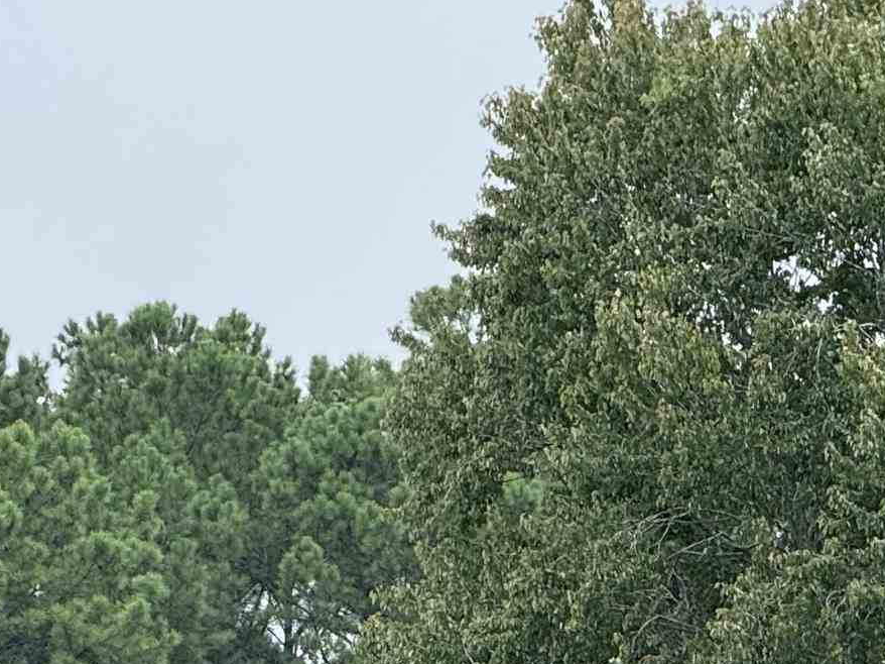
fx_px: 10735
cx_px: 9
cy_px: 1016
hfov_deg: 4.7
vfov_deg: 3.5
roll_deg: -0.3
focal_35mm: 420
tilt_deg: +1.4
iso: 50
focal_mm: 15.66
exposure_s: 1/550
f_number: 2.8
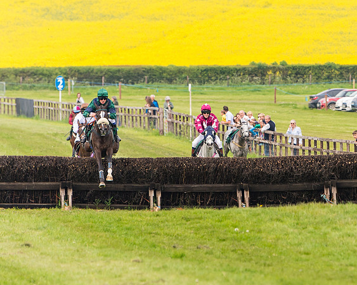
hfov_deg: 3.6
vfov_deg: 2.9
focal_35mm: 536
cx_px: 264
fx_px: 5664
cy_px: 192
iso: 250
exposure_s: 1/2000
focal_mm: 200
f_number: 4
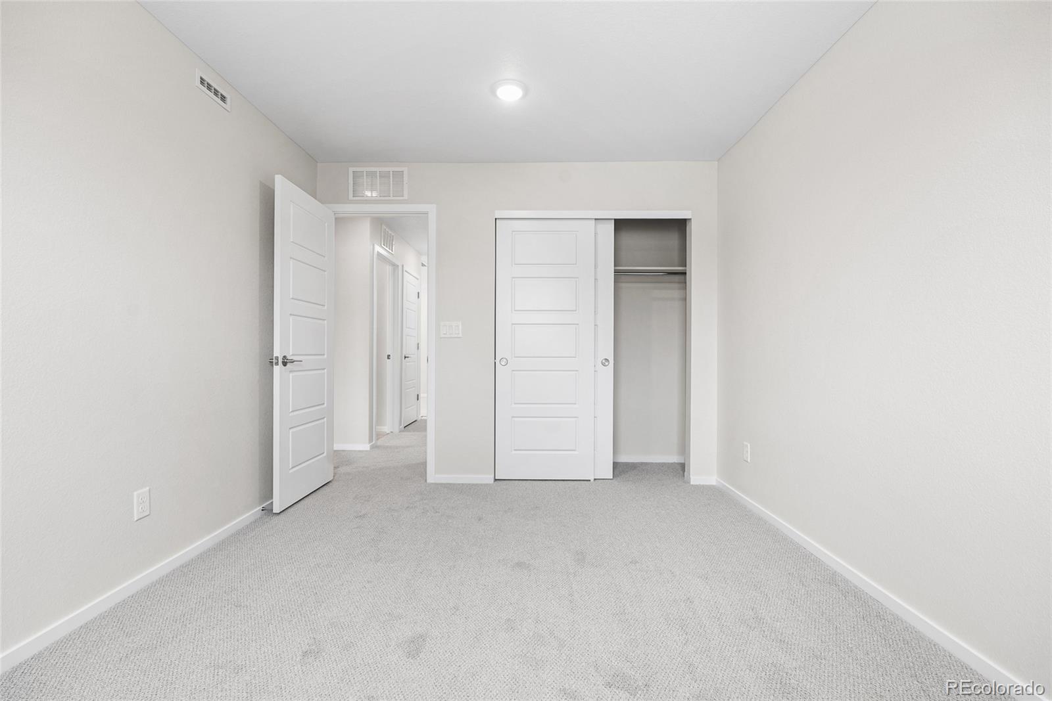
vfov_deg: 73.8
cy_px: 350
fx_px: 468
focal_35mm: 16
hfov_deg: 96.7
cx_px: 526
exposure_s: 1/20
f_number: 8
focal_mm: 16
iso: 200
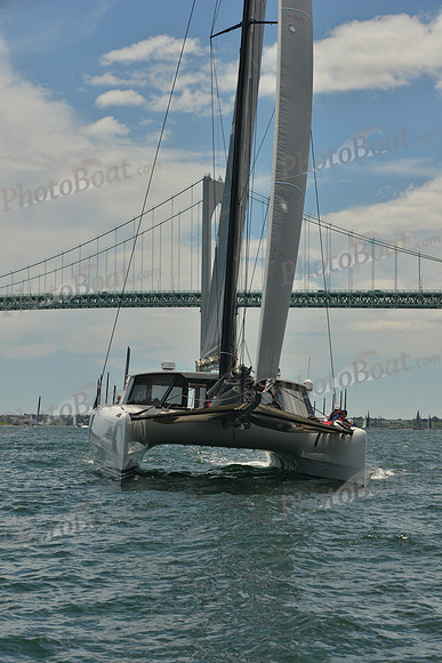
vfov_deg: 24.8
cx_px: 221
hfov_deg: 16.7
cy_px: 332
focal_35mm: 82
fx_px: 1509
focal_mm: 82
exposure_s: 1/1000
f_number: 7.1
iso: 400
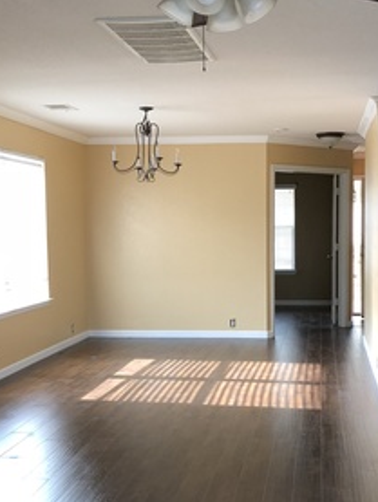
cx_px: 257
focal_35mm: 50
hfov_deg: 28.9
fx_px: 727
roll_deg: +1.4
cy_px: 274
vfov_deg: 38.1
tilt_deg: -4.5
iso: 25
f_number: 1.8
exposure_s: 1/30
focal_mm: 3.99
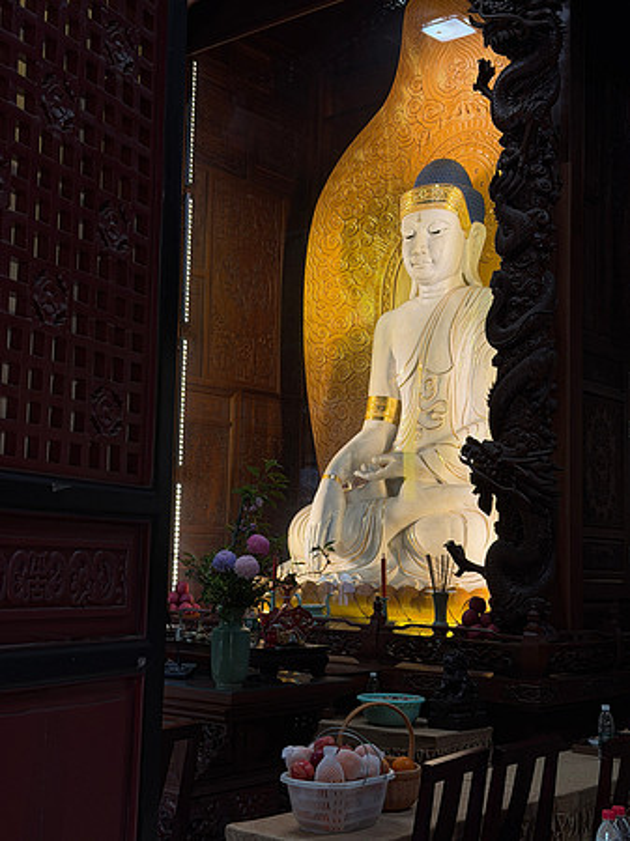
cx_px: 315
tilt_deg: +6.6
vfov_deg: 39.7
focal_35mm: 48
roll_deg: -1.8
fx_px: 1166
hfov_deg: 30.2
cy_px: 420
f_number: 1.78
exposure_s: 1/242
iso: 64
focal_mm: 6.76
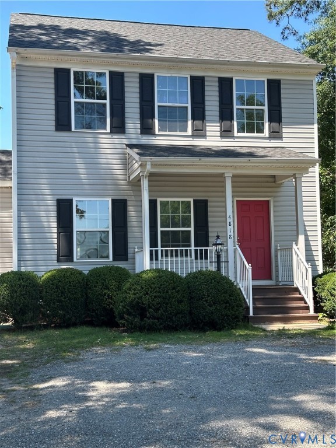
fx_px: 621
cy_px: 224
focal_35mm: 48
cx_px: 168
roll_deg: +1.3
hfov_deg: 30.3
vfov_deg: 39.7
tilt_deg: +4.1
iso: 64
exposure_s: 1/659
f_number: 1.78
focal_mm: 6.86
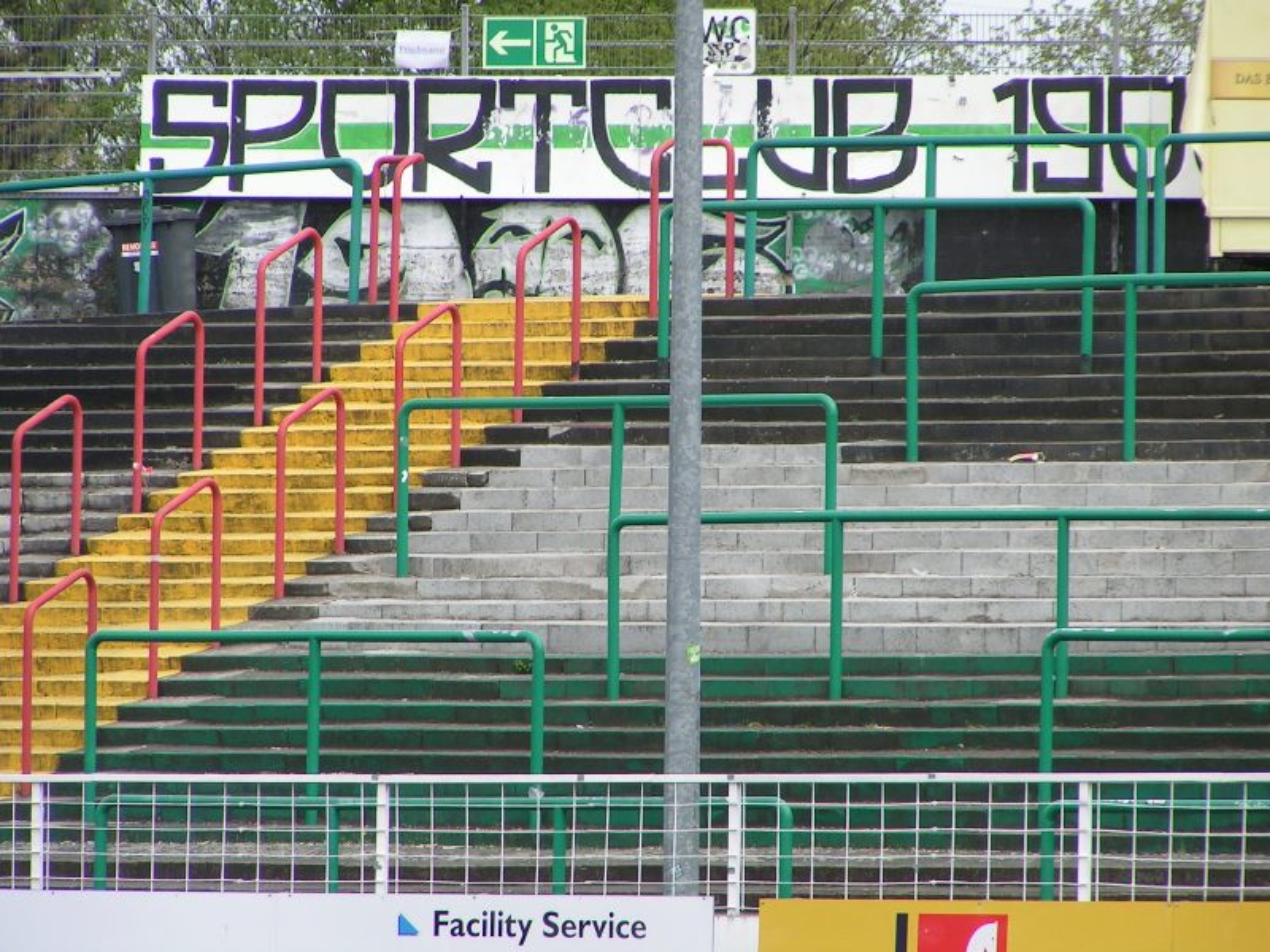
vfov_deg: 4.4
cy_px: 476
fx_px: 12474
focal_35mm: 340
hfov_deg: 5.8
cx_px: 635
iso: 50
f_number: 4.5
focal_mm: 52
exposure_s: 1/320
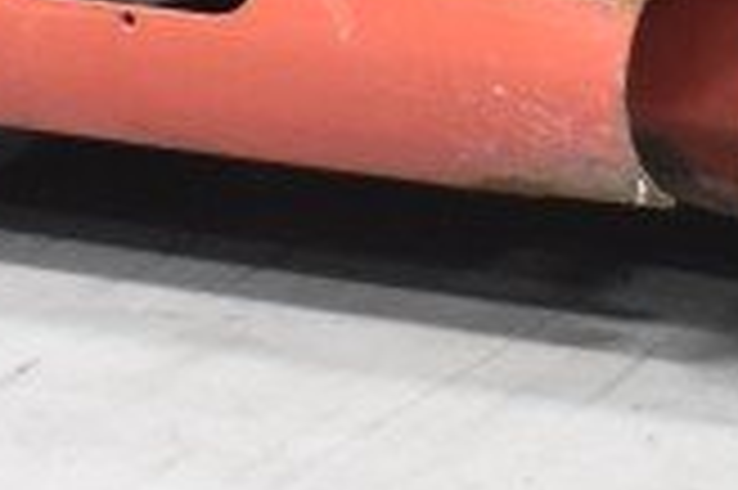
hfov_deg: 7.5
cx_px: 688
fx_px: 5625
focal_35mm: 275
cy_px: -1070
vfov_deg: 4.7
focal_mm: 25
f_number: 5.6
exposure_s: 1/20
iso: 1600
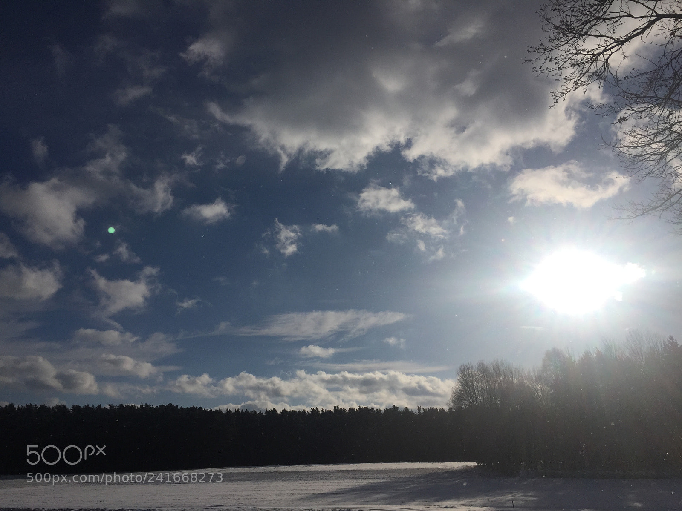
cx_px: 341
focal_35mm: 29
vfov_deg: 48.2
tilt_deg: +21.5
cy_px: 256
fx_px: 571
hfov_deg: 61.7
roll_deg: +0.3
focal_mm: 4.15
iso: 32
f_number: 2.2
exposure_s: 1/20000
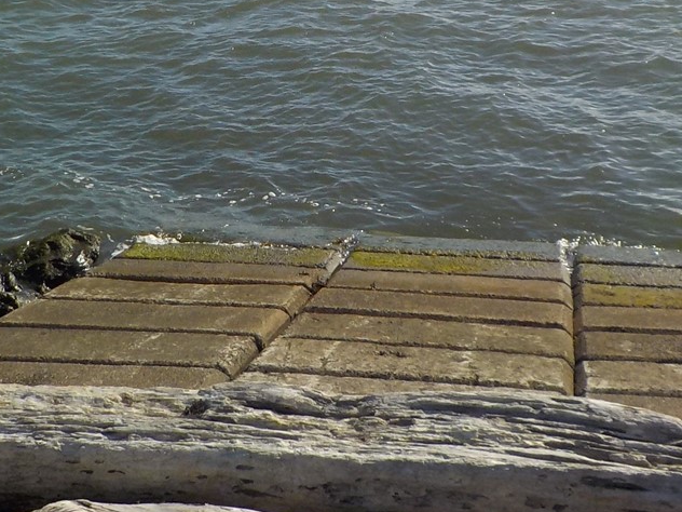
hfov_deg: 25.6
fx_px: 1497
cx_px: 294
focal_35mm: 76
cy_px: 65
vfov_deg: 19.1
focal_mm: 4.1
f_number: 3.3
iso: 125
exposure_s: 1/1600
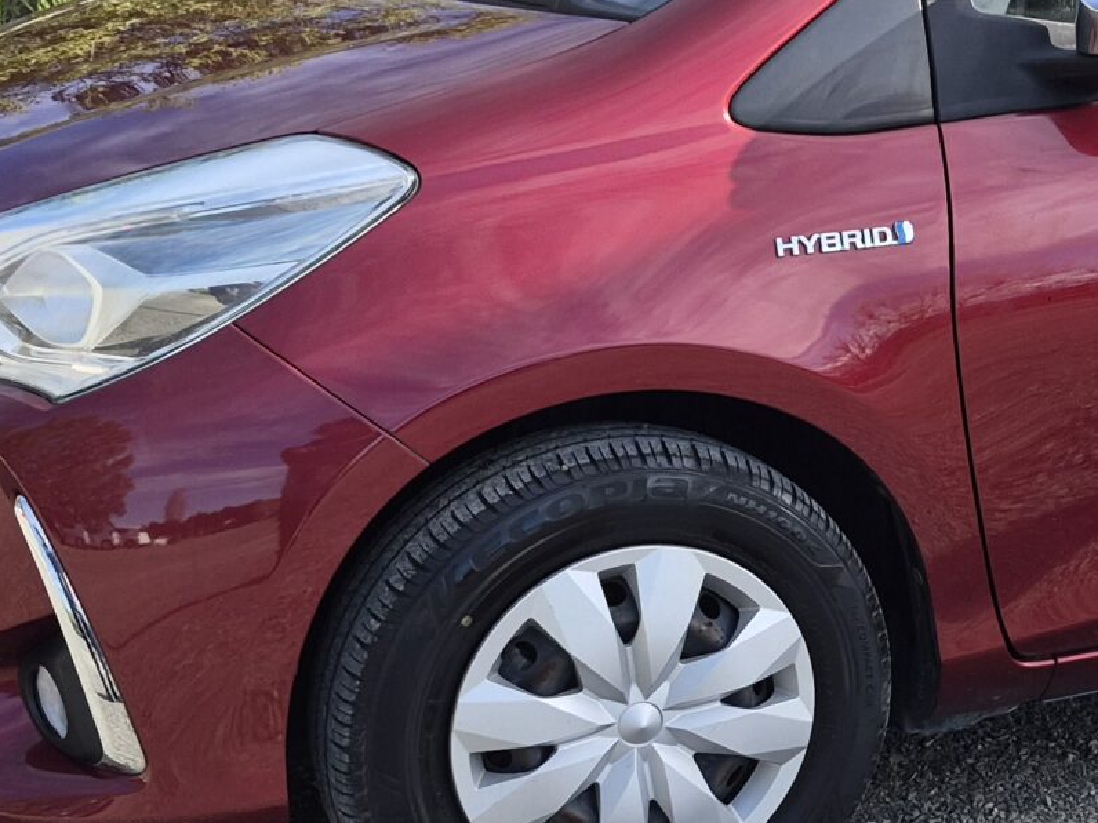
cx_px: 1251
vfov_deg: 19.9
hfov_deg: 24.3
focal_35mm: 74
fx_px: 2347
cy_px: 518
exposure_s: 1/1364
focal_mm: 5.4
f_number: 1.8
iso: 80
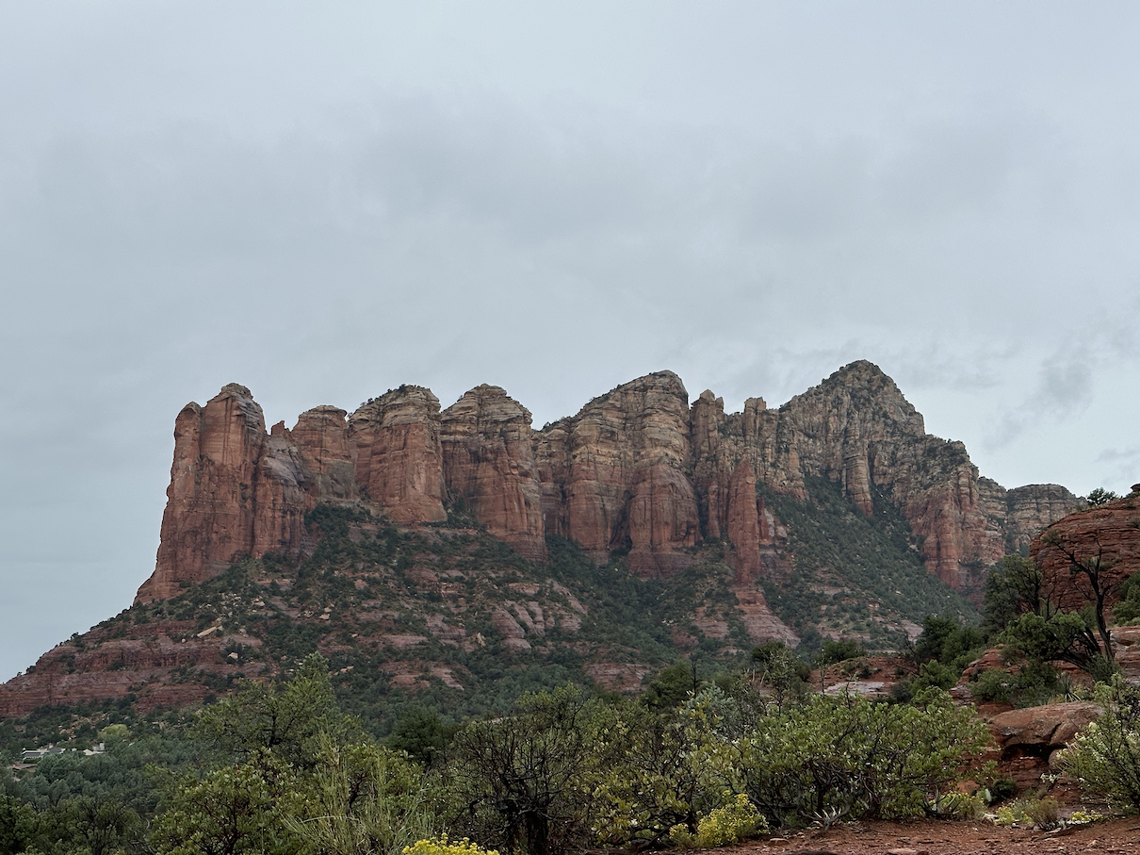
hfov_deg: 39.7
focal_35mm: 48
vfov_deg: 30.3
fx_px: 1580
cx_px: 570
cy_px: 428
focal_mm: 6.86
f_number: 1.78
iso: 64
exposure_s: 1/4785
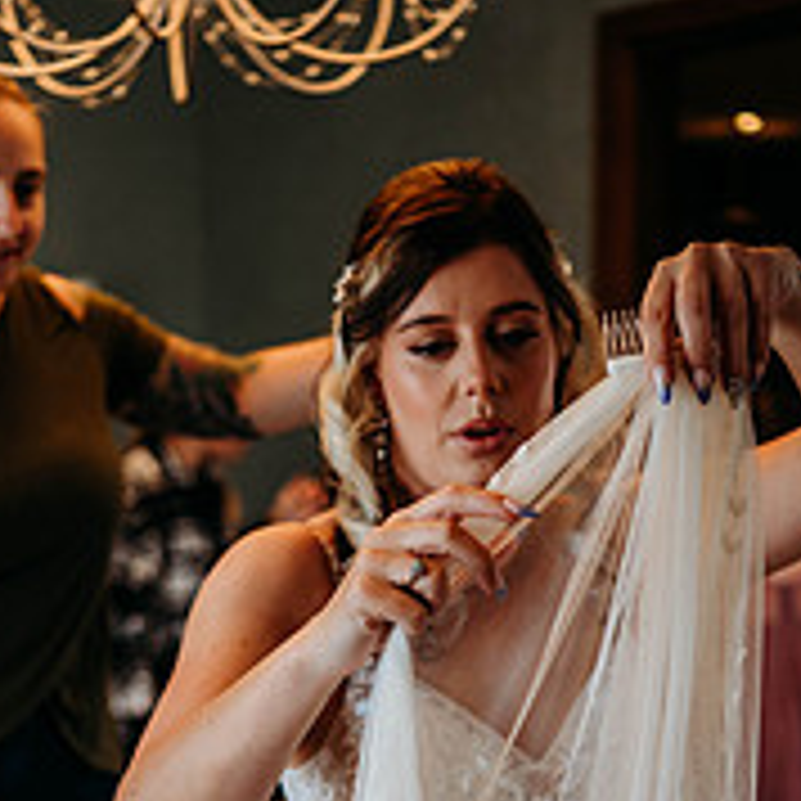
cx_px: 353
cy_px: 666
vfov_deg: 22.7
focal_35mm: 75
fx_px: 1963
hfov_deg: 23.0
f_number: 1.8
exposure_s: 1/500
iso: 400
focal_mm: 35
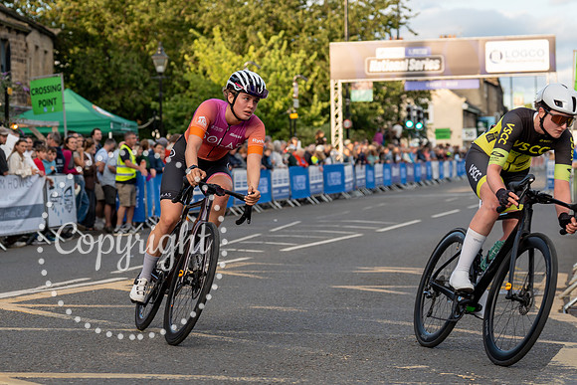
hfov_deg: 20.4
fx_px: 1593
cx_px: 171
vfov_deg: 13.8
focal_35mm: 99
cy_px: 160
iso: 400
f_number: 3.5
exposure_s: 1/800
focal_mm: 70
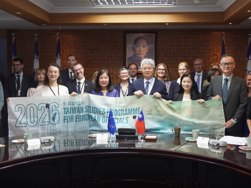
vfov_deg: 35.9
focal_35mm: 40
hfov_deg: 46.8
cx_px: 135
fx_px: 290
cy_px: 86
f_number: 4
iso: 2500
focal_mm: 22
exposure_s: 1/160
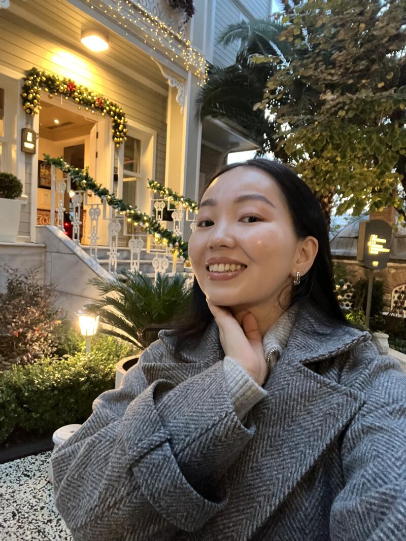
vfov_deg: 73.9
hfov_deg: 58.9
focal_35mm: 23
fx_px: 360
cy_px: 270
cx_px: 203
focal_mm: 2.71
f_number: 2.2
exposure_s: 1/17
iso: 640
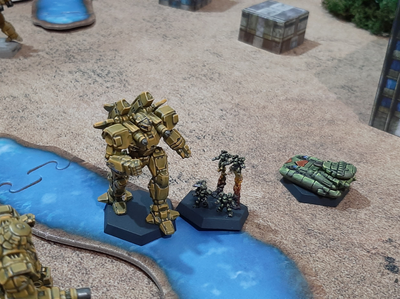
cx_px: 200
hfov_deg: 67.4
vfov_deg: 53.0
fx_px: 300
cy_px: 150
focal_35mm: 26
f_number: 1.7
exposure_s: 1/33
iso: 200
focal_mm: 3.9
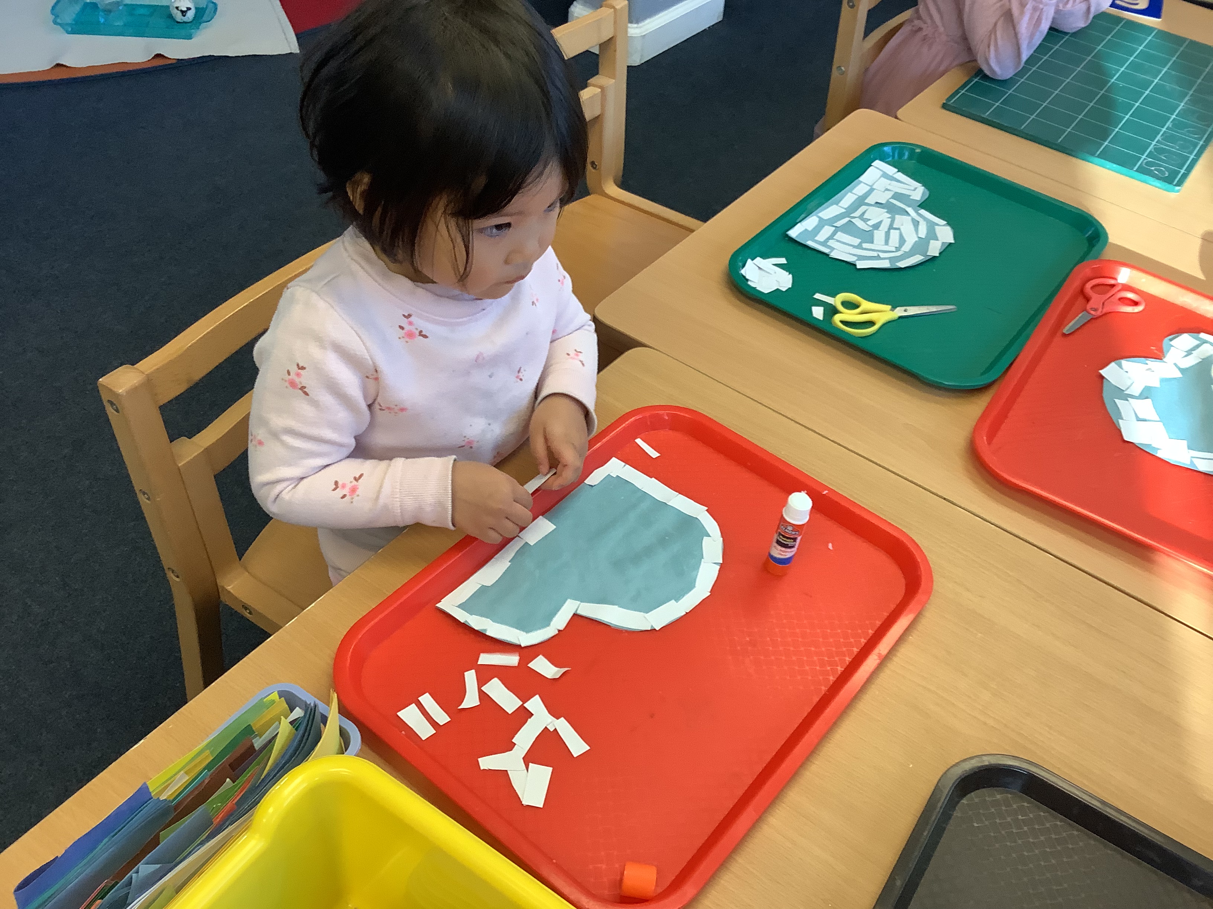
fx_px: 1086
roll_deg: -5.9
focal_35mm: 31
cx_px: 606
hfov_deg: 58.4
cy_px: 454
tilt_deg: -44.0
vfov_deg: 45.4
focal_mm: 3.3
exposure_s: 1/60
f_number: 2.4
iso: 100
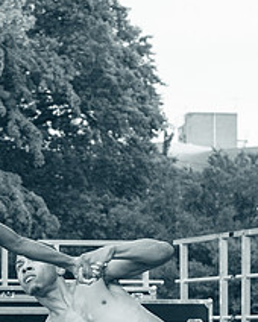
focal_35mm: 158
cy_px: 317
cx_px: -12
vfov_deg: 12.1
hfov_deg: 9.7
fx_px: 1506
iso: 2000
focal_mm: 48
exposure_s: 1/500
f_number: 4
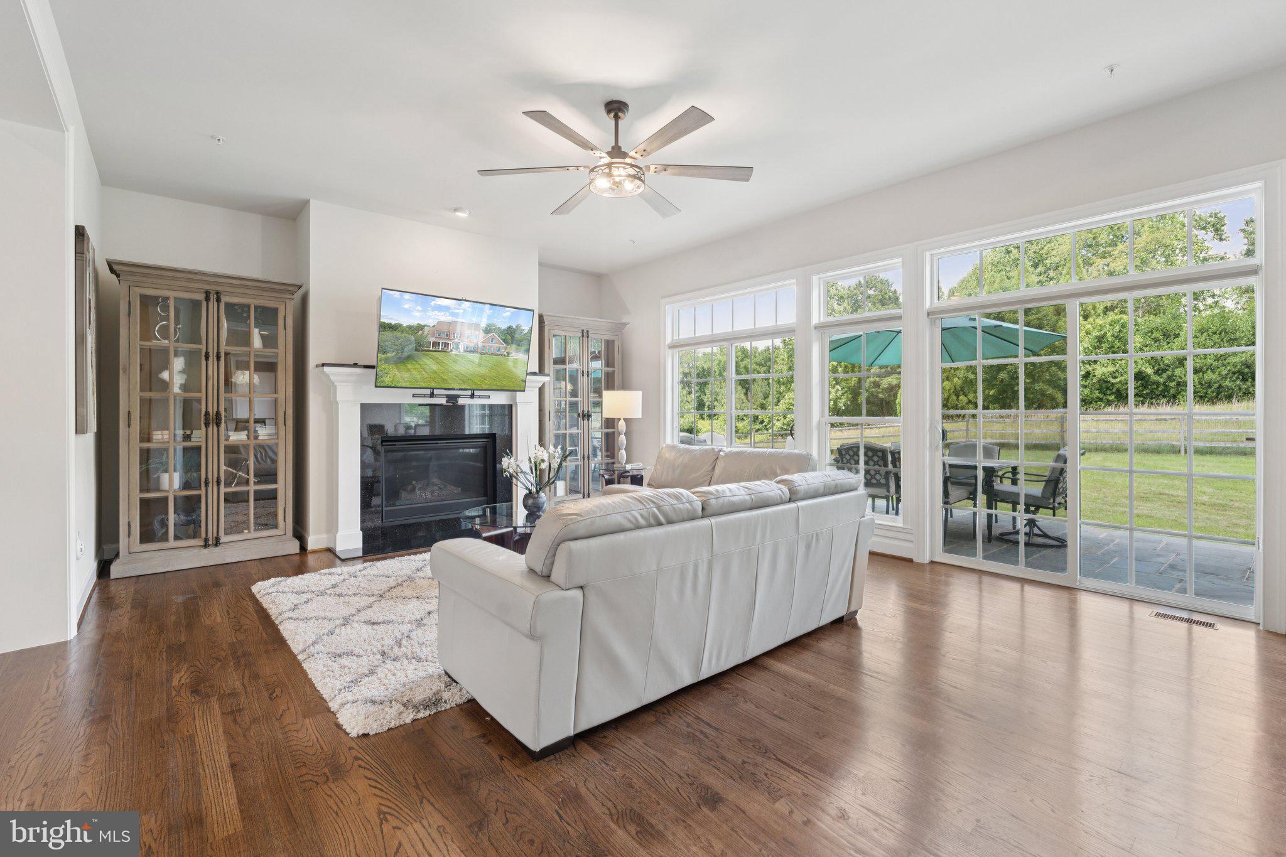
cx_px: 643
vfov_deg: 73.7
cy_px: 428
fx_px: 571
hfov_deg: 96.7
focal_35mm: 16
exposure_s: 1/15
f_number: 7.1
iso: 400
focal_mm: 16
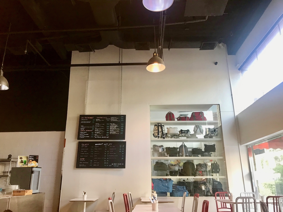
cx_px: 142
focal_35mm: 28
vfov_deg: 49.7
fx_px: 229
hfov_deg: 63.4
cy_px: 106
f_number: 1.8
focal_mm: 3.99
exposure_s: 1/33
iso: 32
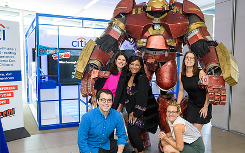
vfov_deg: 34.4
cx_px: 127
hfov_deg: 52.7
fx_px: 247
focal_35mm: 37
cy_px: 86
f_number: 3.2
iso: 800
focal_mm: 27
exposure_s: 1/125
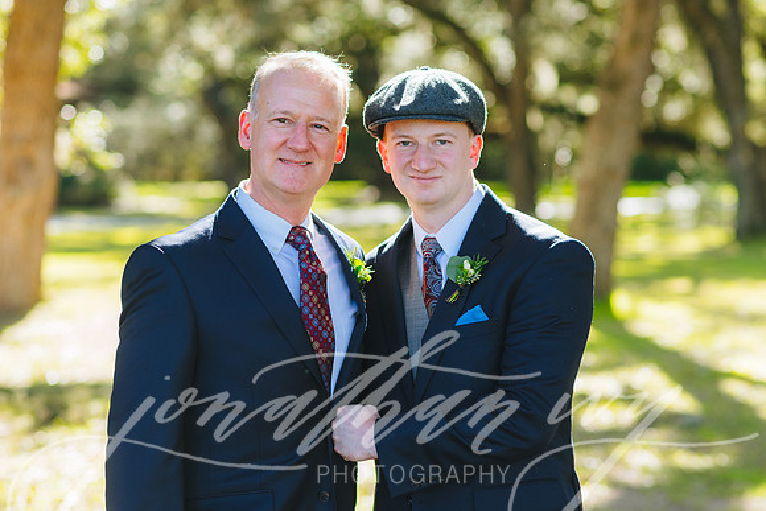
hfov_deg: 20.5
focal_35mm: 99
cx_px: 448
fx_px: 2114
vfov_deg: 13.8
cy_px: 256
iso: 200
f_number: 2.8
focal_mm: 85
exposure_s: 1/800
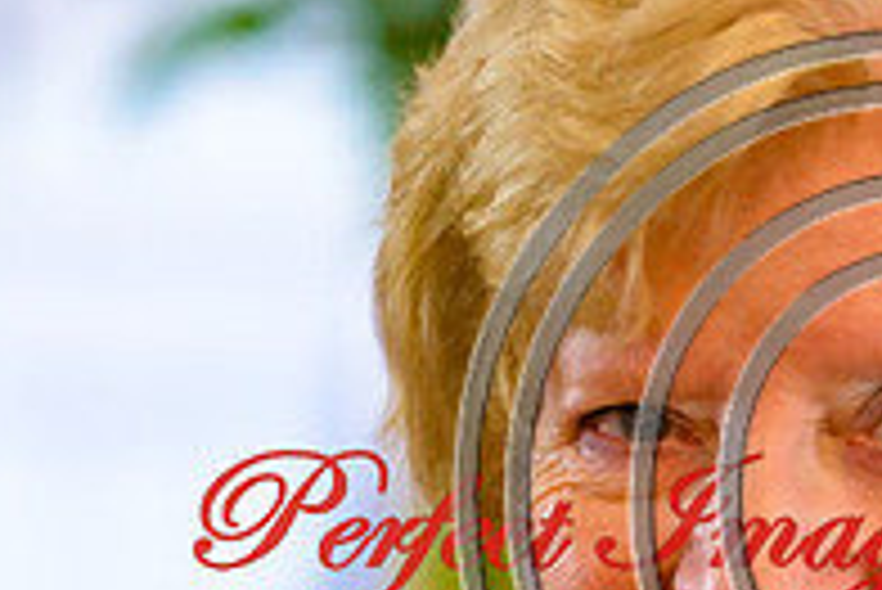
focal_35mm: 311
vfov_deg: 4.4
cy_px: 525
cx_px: 918
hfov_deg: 6.6
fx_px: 7625
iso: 320
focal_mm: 105
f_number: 2.2
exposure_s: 1/160
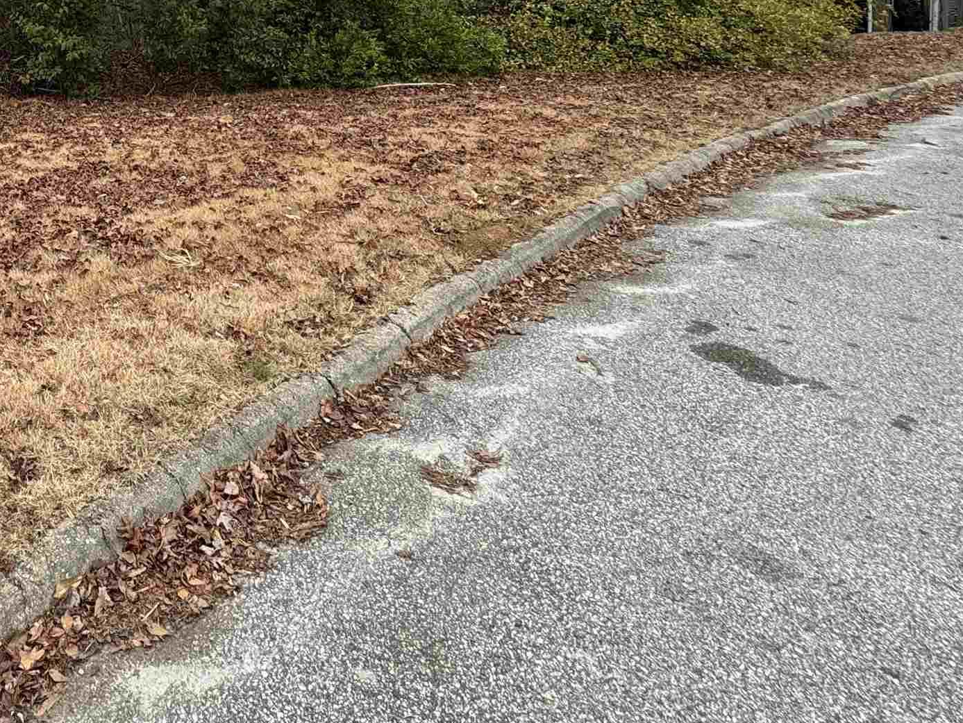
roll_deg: +0.4
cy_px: -39
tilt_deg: -4.6
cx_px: 33
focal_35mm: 31
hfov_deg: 49.3
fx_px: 863
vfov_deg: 38.9
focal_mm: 2.22
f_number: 2.2
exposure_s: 1/190
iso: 40
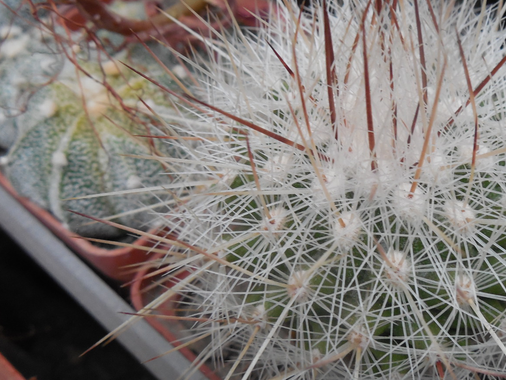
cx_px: 350
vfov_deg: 33.6
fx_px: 629
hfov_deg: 43.0
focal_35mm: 43
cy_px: 182
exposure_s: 1/30
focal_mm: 5.6
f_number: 3.6
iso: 320
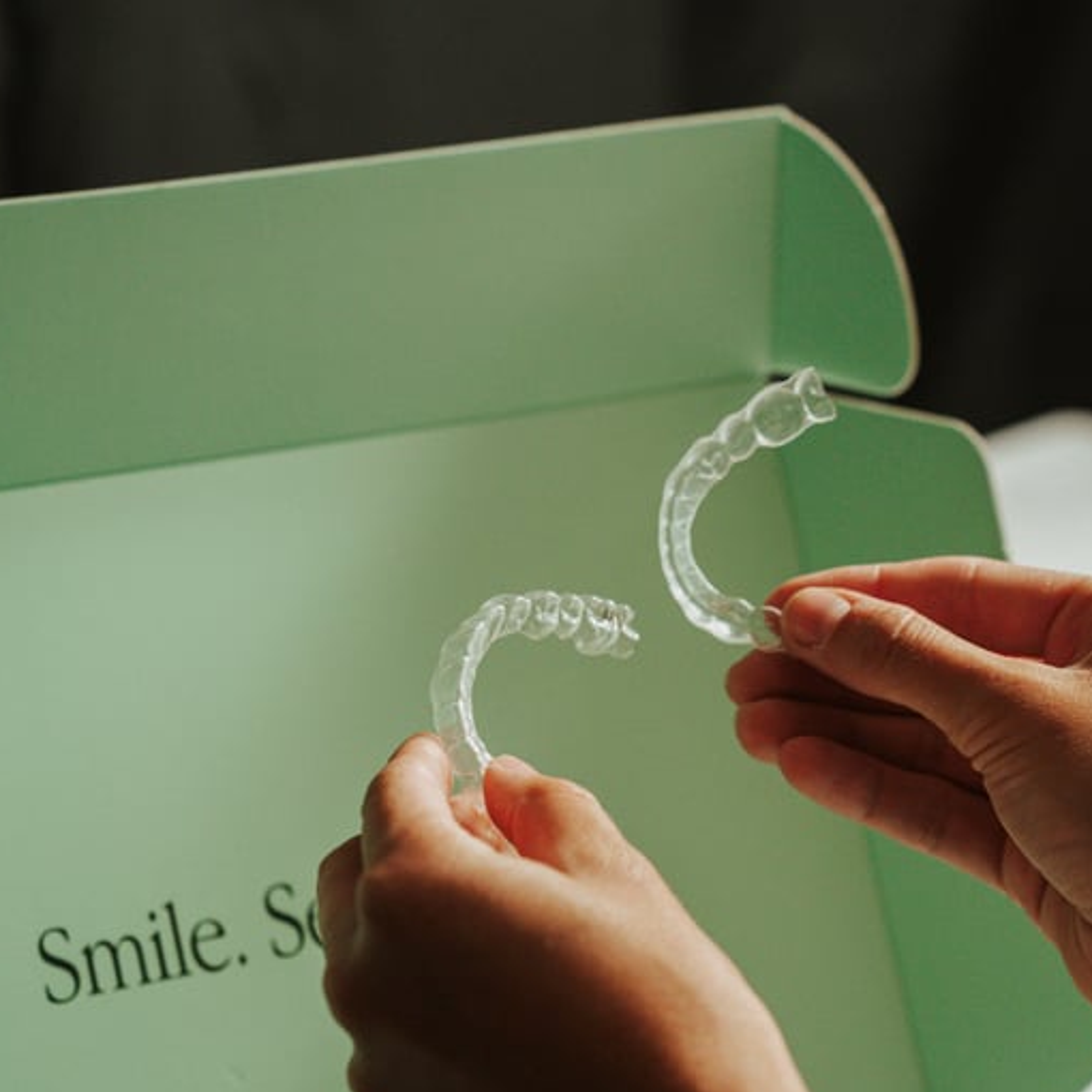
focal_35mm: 120
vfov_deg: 14.5
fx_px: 4283
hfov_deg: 14.5
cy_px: 771
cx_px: 456
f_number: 4
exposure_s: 1/250
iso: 800
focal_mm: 75
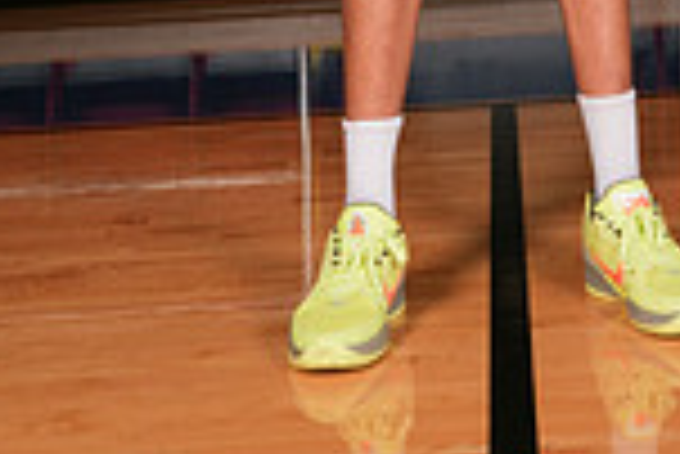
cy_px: -526
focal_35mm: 101
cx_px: 504
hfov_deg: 20.1
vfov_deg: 11.8
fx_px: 1910
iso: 400
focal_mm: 34
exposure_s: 1/200
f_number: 8
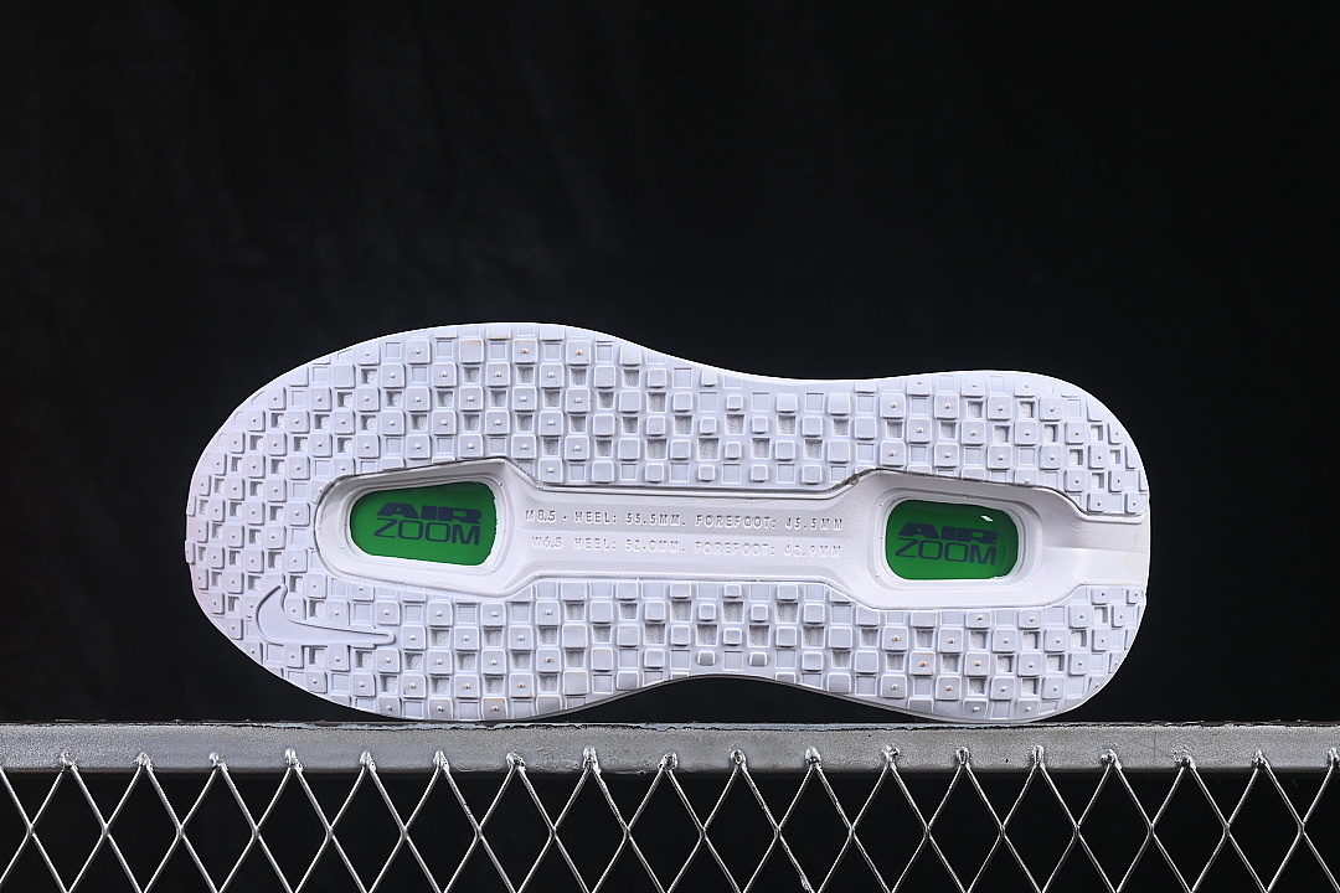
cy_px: 446
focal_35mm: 75
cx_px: 670
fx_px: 2791
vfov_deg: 18.2
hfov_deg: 27.0
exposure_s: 1/80
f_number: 8
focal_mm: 50
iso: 160
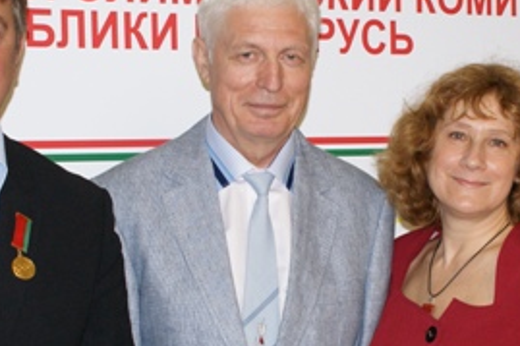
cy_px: 267
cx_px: 332
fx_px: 1444
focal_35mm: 100
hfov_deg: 20.4
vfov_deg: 13.6
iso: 400
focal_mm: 28
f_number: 5
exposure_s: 1/60
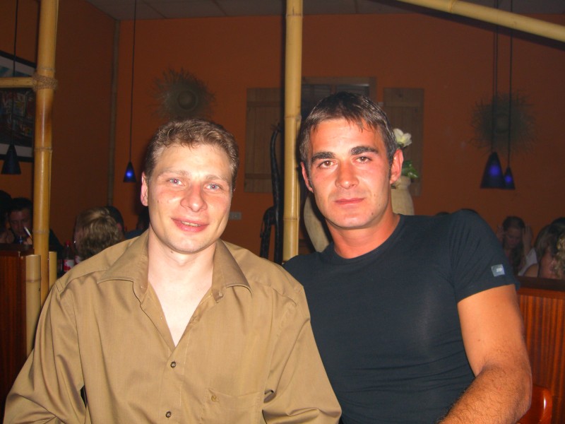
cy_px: 212
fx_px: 620
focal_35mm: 38
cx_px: 282
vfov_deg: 37.7
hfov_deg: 49.0
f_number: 2.8
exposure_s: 1/60
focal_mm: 7.9
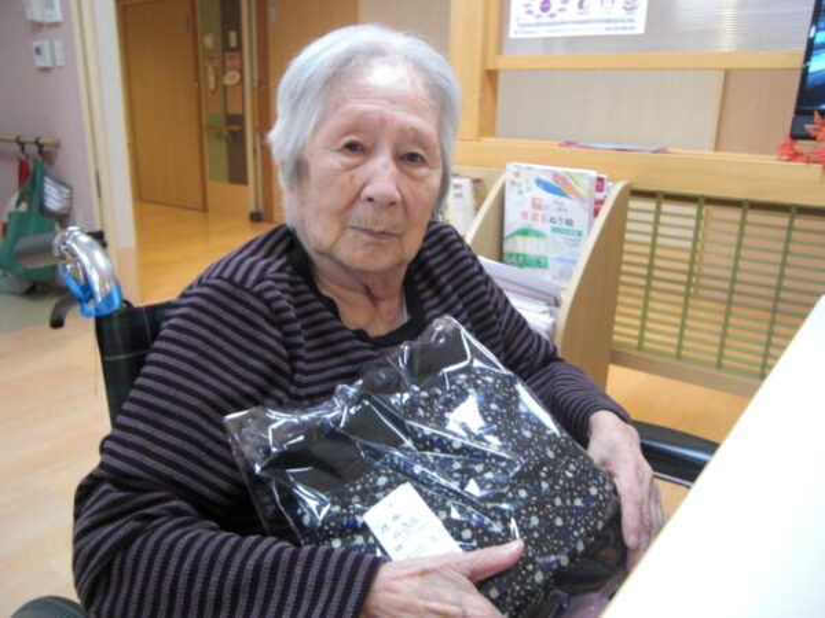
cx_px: 412
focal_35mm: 28
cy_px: 309
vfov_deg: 49.7
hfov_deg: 63.4
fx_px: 667
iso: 400
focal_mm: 4.9
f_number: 2.6
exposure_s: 1/80
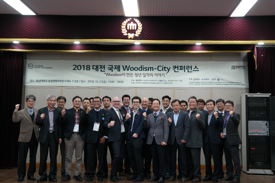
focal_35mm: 50
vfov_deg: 27.0
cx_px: 138
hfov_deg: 39.6
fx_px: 382
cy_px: 92
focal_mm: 33
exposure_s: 1/60
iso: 800
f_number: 4.5
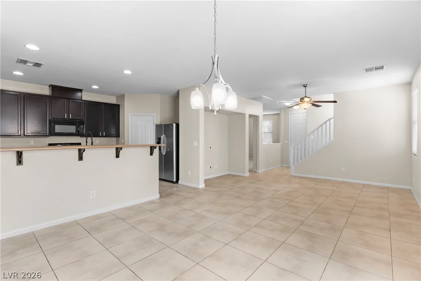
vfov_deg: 70.5
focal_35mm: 17
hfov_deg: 93.3
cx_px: 210
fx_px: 199
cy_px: 140
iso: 400
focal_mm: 17
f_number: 8
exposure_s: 1/8
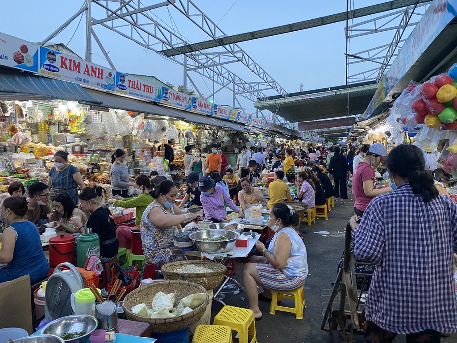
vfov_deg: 53.1
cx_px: 228
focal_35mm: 26
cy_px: 172
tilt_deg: -3.6
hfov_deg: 67.3
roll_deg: -0.3
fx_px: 343
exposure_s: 1/50
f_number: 1.8
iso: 160
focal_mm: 4.25
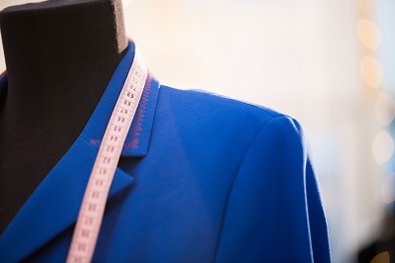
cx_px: 198
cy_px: 132
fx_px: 1151
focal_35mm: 105
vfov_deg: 13.0
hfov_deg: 19.5
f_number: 3
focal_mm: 105
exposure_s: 1/125
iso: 800
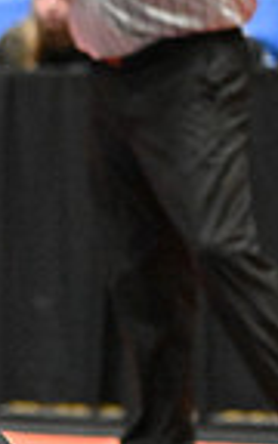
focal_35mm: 431
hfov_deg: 3.0
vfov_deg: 4.9
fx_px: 5225
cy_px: 230
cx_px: -578
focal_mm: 105
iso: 6400
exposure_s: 1/1250
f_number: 2.8
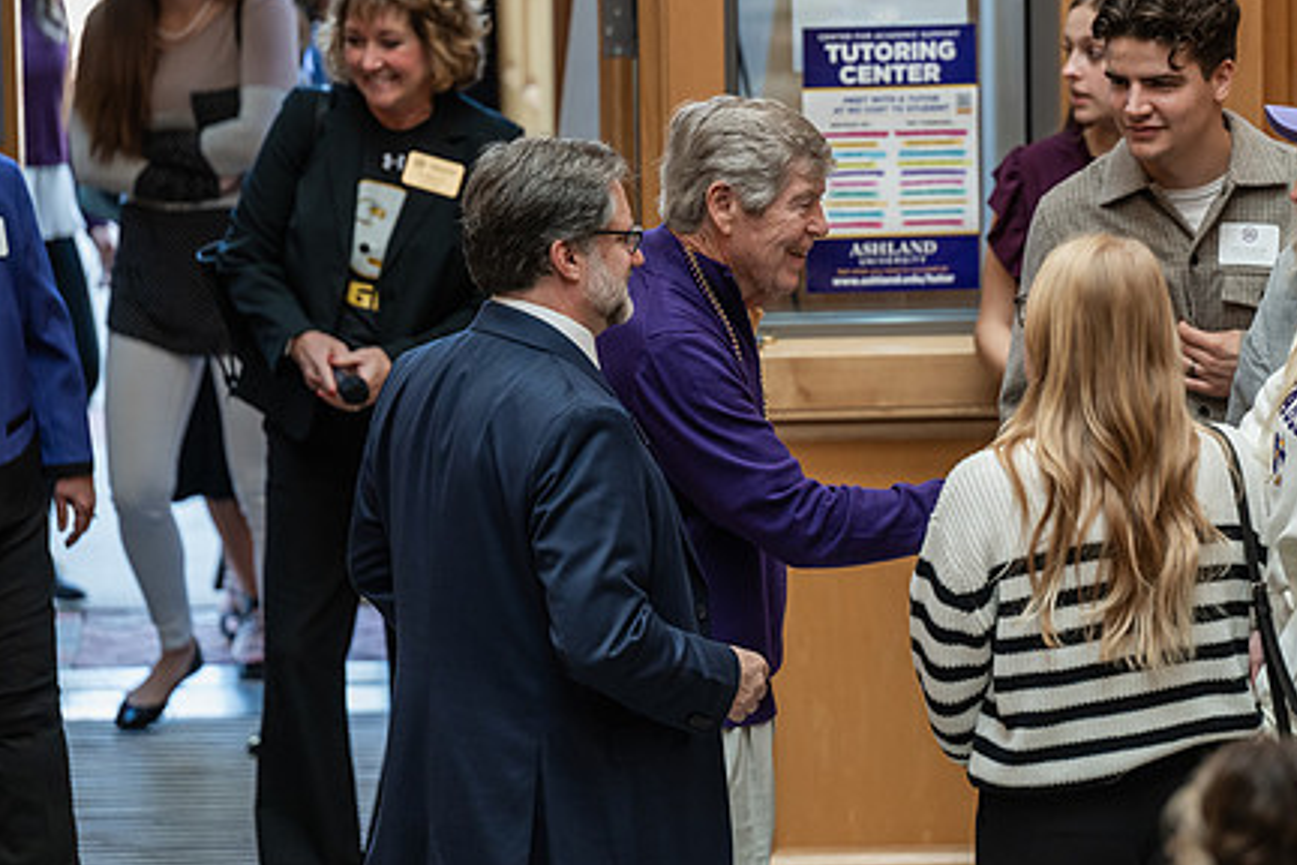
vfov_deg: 5.8
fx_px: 8466
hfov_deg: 8.8
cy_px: 401
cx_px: 820
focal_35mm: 235
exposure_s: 1/320
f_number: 3.5
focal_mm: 175
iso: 1600
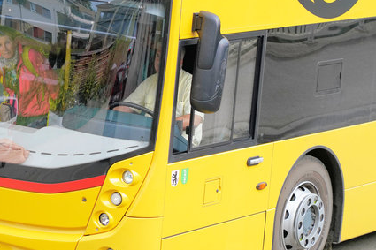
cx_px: 4
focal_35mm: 180
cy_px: 83
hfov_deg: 11.3
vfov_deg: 7.6
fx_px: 1879
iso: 800
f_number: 5
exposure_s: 1/1000
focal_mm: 85
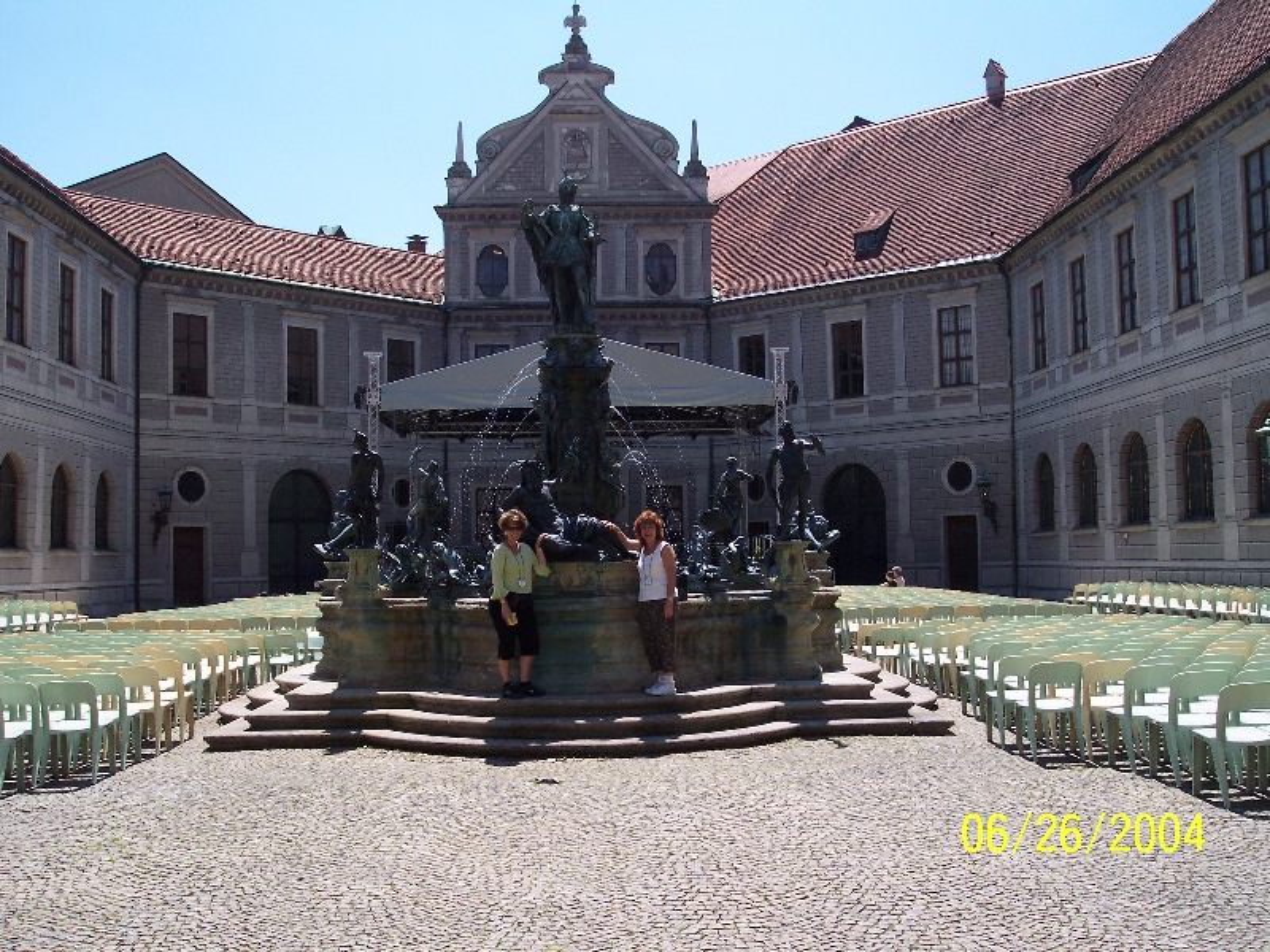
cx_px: 635
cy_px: 476
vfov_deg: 37.7
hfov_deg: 49.0
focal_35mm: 38
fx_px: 1394
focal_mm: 8
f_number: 4.8
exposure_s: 1/700
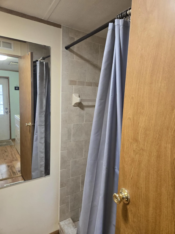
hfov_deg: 58.9
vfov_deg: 73.9
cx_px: 88
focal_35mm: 23
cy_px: 117
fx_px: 155
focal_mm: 5.4
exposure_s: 1/60
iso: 250
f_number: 1.8
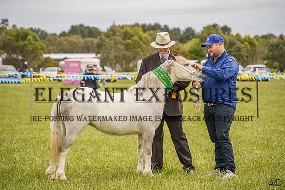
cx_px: 142
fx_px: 1243
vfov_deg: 8.7
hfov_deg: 13.1
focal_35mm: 157
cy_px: 95
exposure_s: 1/1600
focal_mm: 157
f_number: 5.6
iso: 640
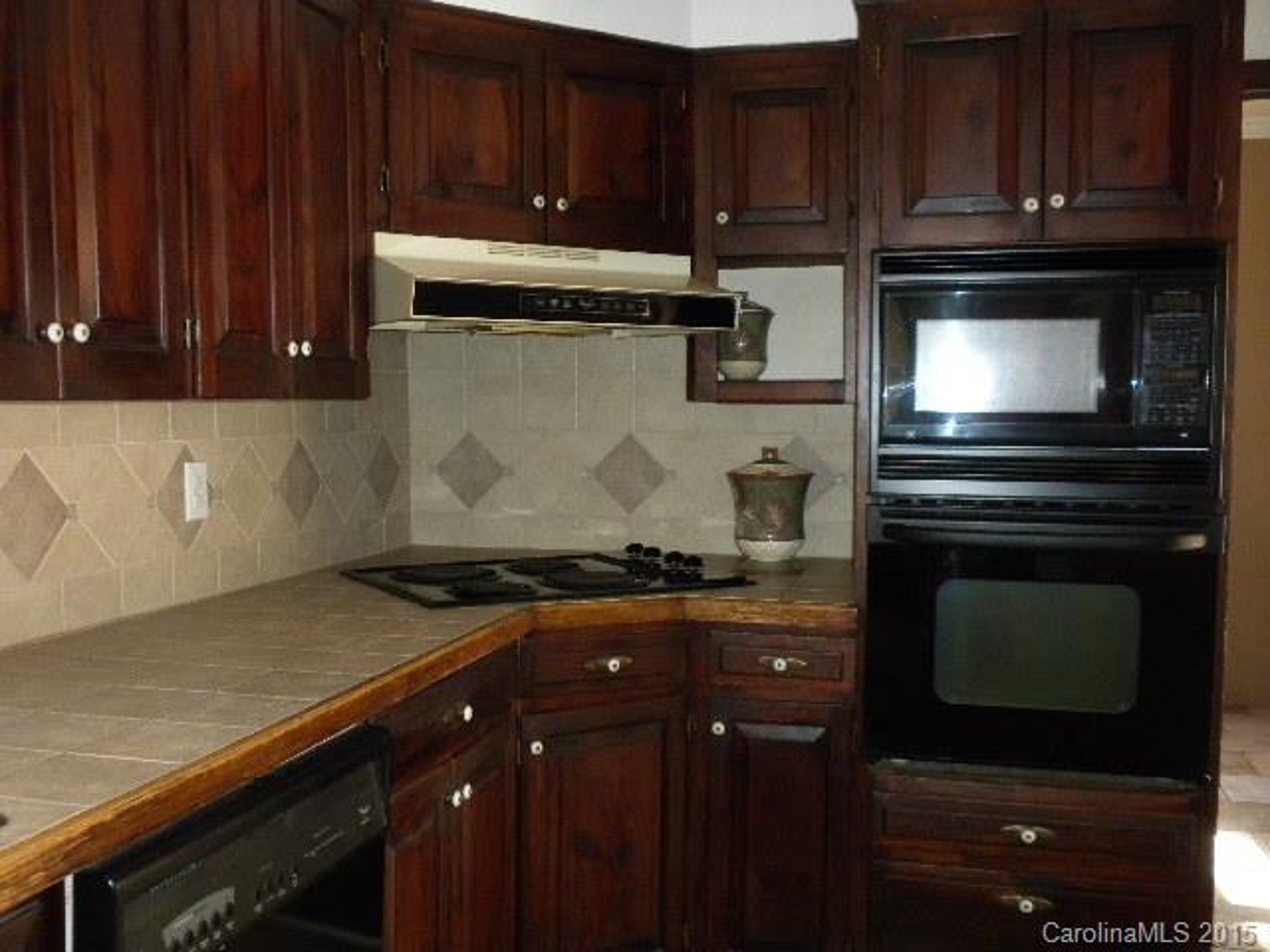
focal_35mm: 37
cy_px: 476
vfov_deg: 38.7
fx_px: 1357
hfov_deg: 50.1
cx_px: 635
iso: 400
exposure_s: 1/30
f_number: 3.5
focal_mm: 6.6
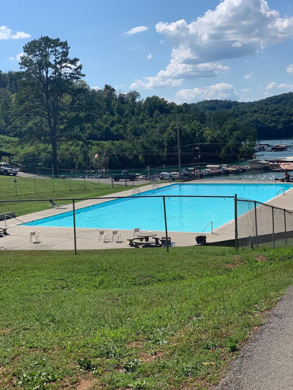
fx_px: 587
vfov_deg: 36.8
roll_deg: +2.5
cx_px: 146
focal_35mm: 52
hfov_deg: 28.0
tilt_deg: -5.9
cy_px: 195
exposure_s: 1/1712
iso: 16
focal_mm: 6
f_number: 2.4
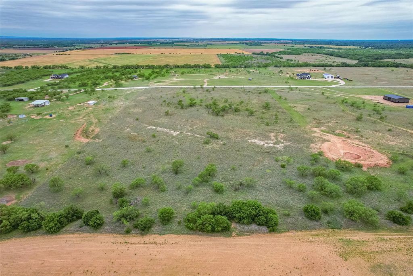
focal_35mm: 22
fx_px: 252
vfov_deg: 57.2
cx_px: 206
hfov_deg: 78.6
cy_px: 138
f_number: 2.8
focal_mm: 8.38
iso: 110
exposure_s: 1/1250
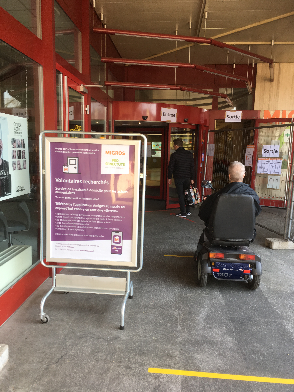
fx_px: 328
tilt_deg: -7.6
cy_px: 196
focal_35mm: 29
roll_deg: -2.6
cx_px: 147
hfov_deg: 48.2
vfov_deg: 61.7
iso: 40
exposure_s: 1/100
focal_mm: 4.15
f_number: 2.2
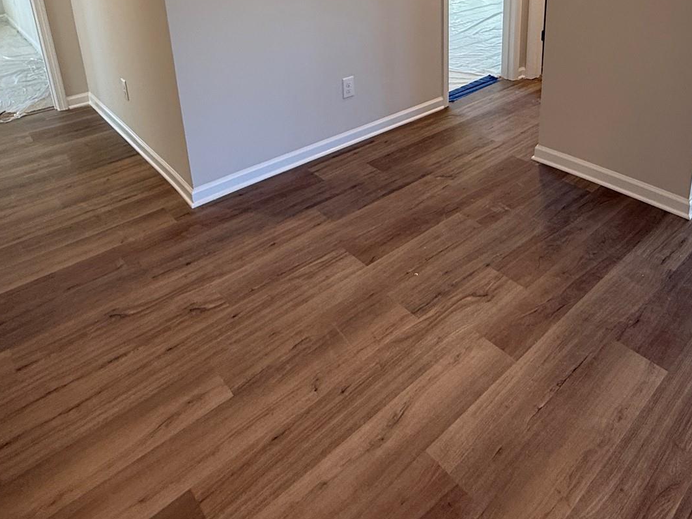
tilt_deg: -16.5
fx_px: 540
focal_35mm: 27
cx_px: 420
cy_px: 63
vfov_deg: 46.8
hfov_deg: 64.6
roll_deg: +0.6
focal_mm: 2.22
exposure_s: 1/120
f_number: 2.2
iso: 125
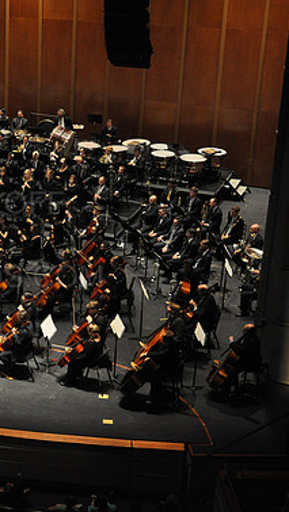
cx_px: -77
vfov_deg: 30.2
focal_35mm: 70
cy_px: 253
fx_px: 950
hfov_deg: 16.4
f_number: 2.8
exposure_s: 1/250
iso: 1600
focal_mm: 29
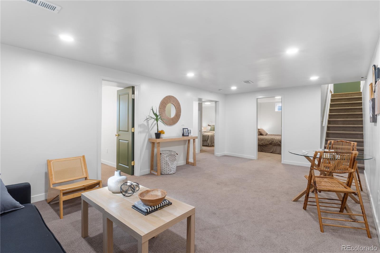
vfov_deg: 72.0
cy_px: 126
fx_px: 174
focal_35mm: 16
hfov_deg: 95.0
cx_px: 190
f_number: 9
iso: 100
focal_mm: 11
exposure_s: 3.2
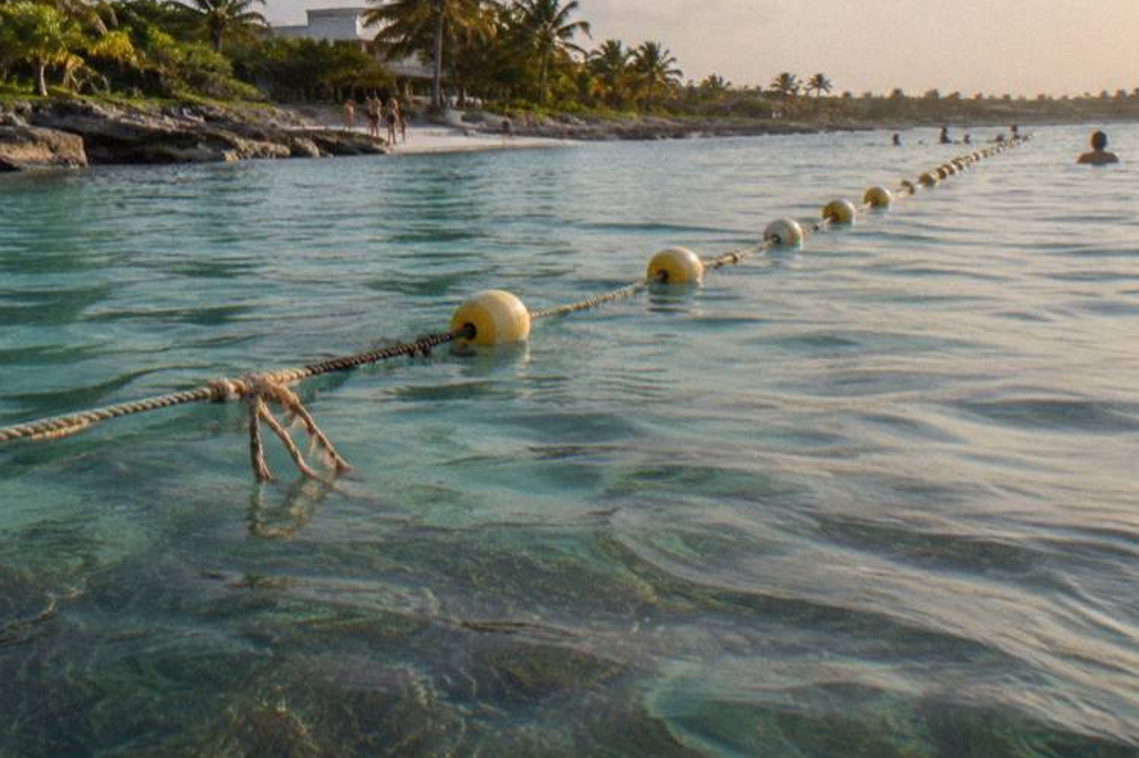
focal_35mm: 47
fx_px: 1486
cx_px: 494
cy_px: 290
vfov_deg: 28.5
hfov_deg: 41.8
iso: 320
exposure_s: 1/200
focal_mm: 35
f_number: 9
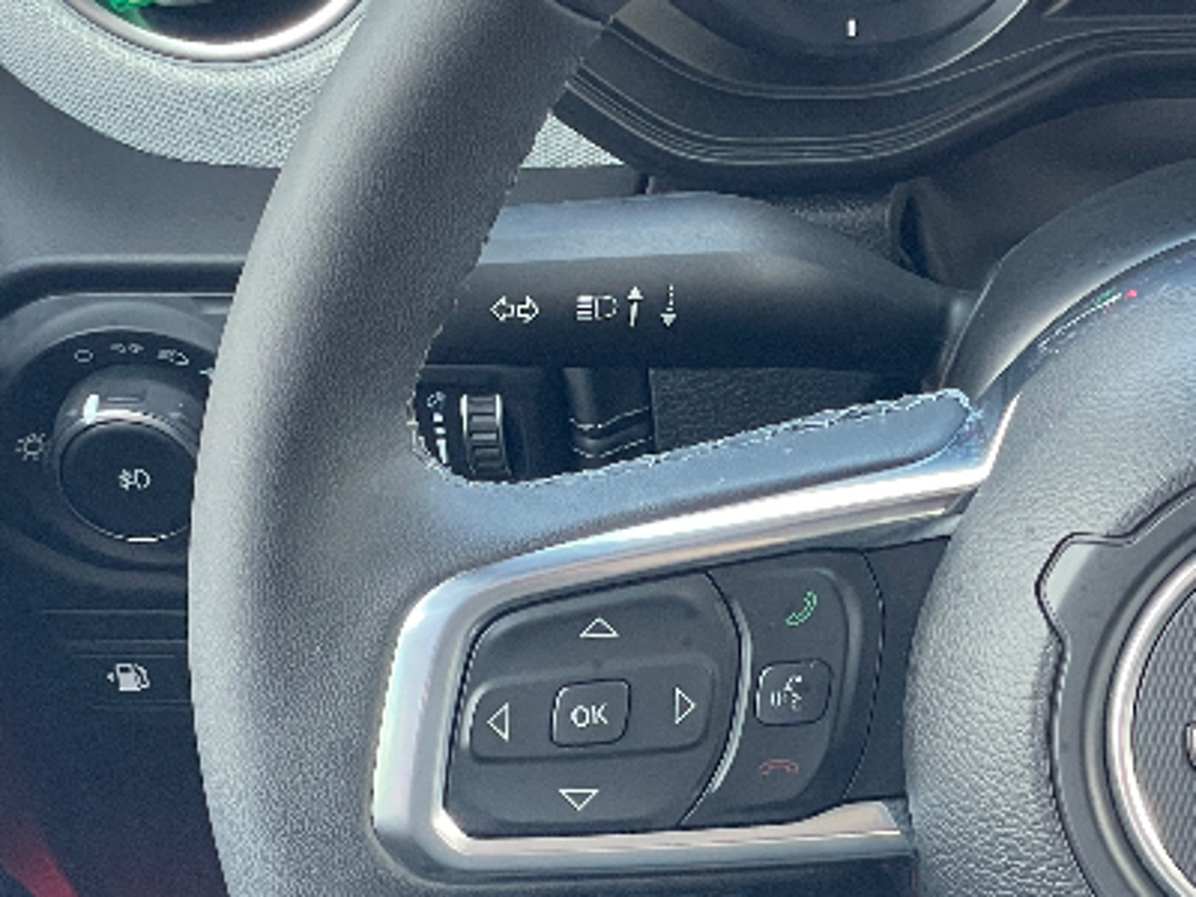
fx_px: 4595
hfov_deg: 14.4
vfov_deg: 11.1
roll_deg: +1.7
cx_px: 1360
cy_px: 613
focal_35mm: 133
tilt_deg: -34.1
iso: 160
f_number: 2
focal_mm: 6
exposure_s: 1/99
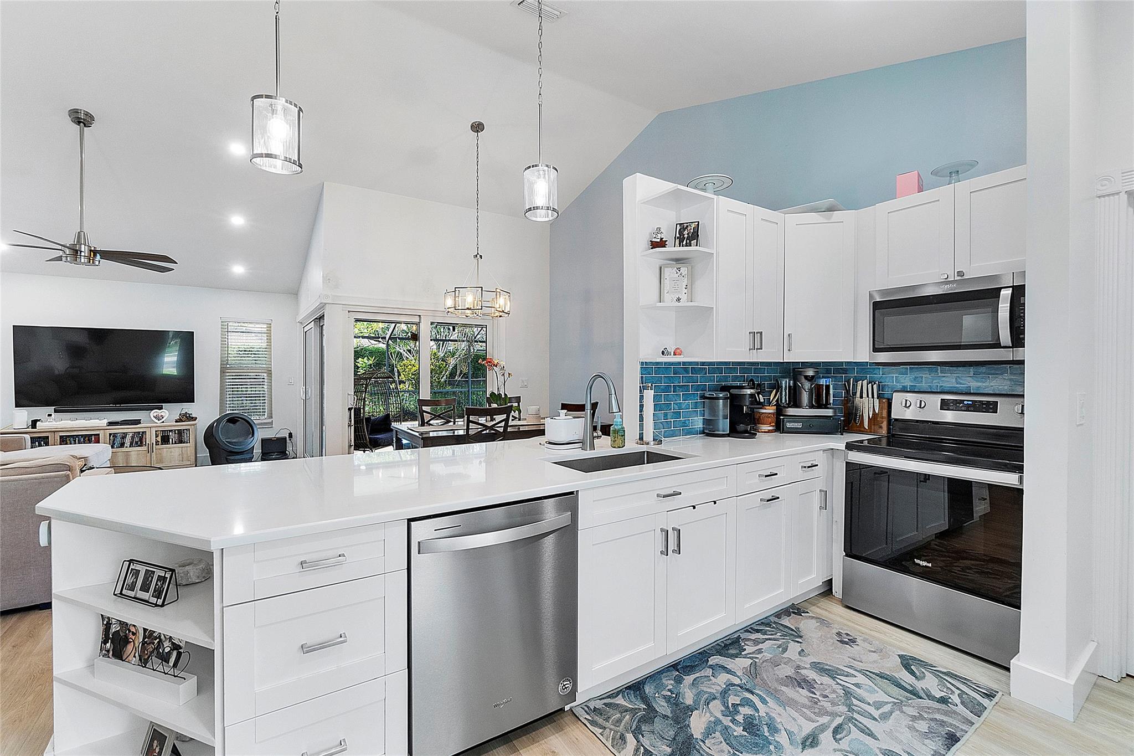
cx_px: 567
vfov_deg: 77.3
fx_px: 472
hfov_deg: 100.4
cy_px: 378
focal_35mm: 15
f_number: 9
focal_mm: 10
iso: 250
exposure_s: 1/15
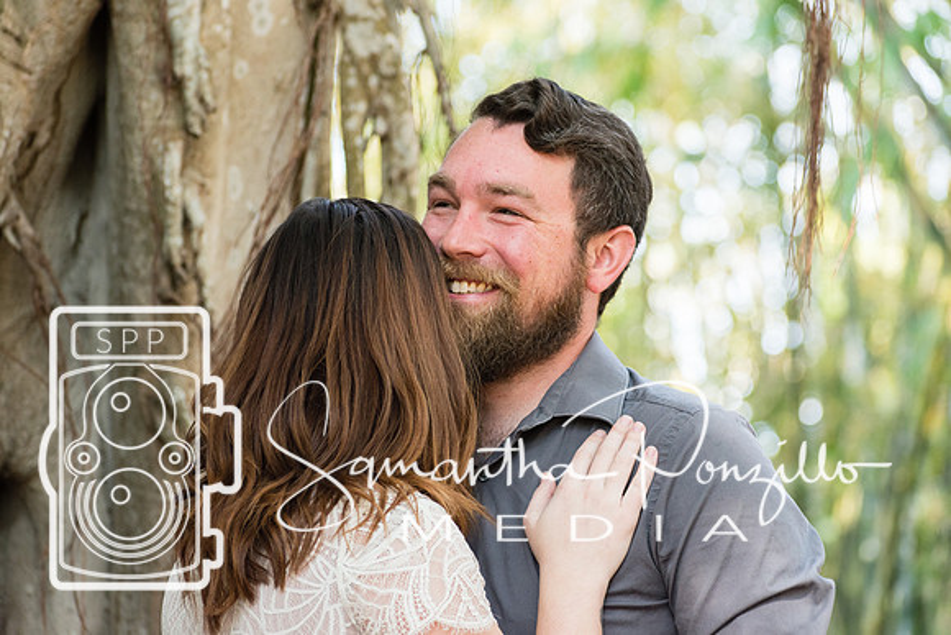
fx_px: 5193
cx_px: 478
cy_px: 317
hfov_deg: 10.5
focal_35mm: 197
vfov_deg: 7.0
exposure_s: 1/250
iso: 450
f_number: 4.8
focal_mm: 130
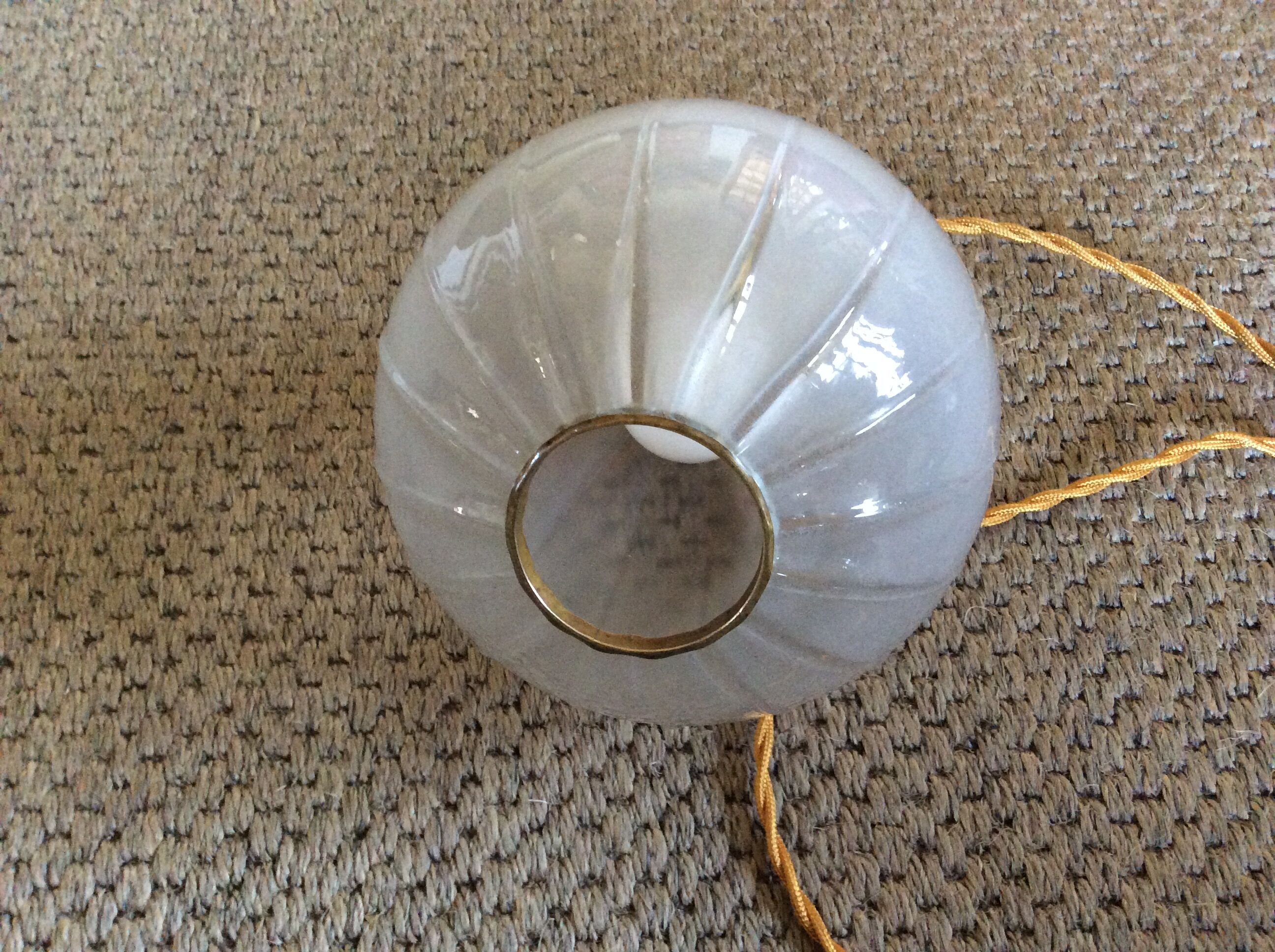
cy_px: 476
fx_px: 1177
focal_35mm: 32
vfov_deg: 44.1
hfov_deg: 56.9
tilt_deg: -64.6
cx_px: 638
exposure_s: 1/25
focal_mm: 3.3
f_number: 2.4
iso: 250
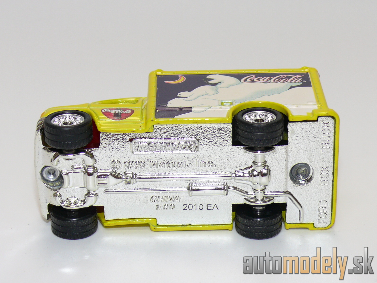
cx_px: 188
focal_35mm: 108
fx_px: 1176
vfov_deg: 13.7
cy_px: 142
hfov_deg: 18.2
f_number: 4
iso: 100
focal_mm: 13.8
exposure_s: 1/30
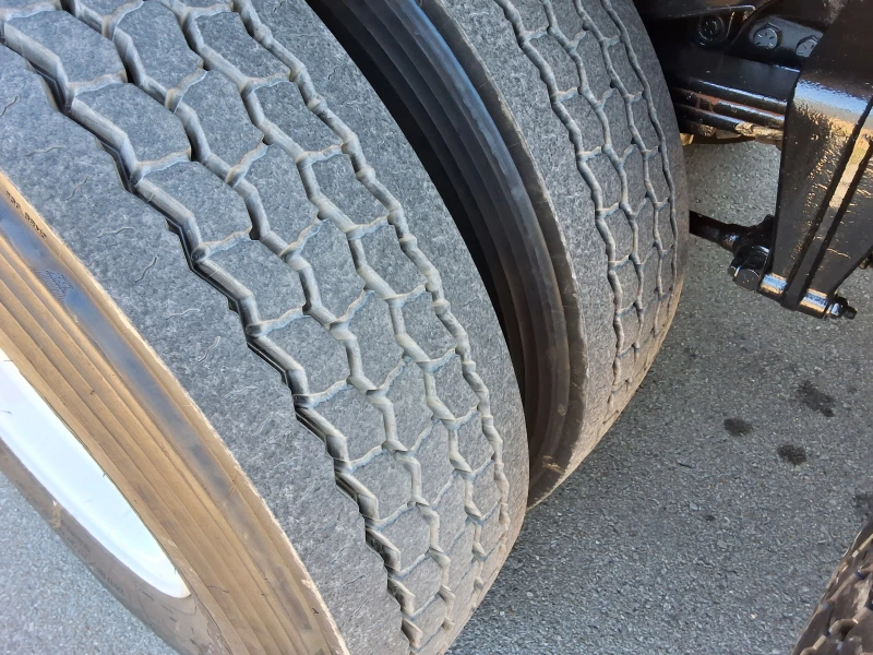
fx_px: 706
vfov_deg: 49.7
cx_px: 436
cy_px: 328
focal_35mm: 28
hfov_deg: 63.4
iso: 50
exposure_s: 1/120
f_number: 1.9
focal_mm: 2.91
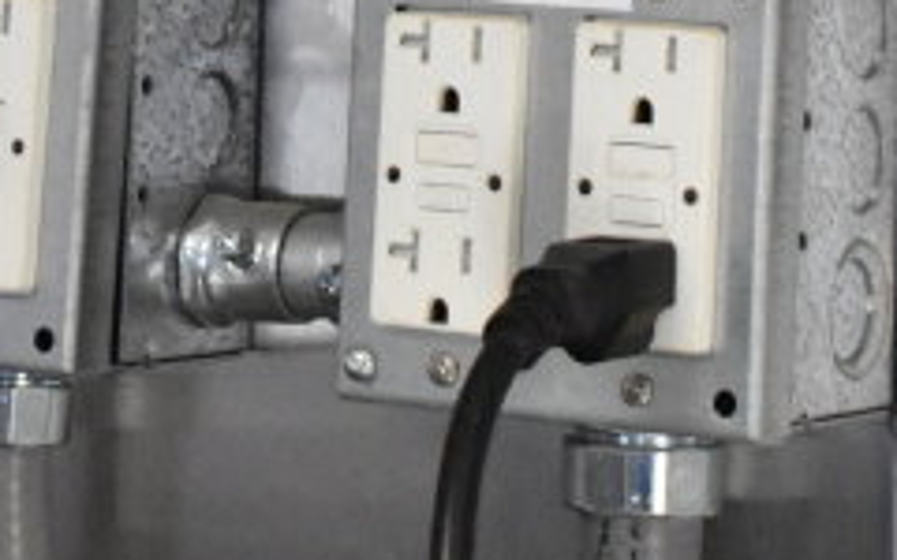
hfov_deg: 11.6
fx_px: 4423
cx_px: 482
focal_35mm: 181
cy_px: -427
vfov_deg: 7.1
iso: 5600
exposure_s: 1/50
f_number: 4.2
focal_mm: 31
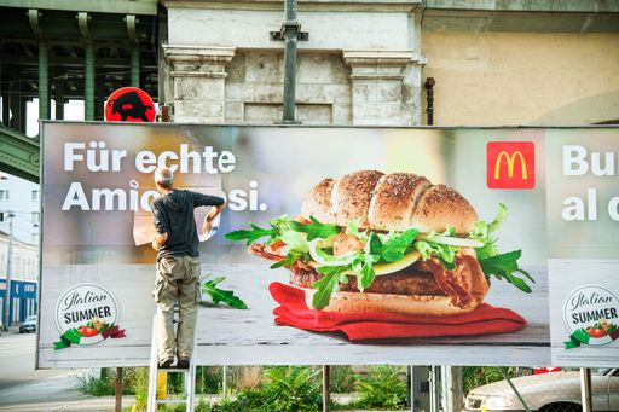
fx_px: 1203
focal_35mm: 70
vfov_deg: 19.4
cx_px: 310
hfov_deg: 28.9
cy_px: 206
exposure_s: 1/400
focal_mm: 70
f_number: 4
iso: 220
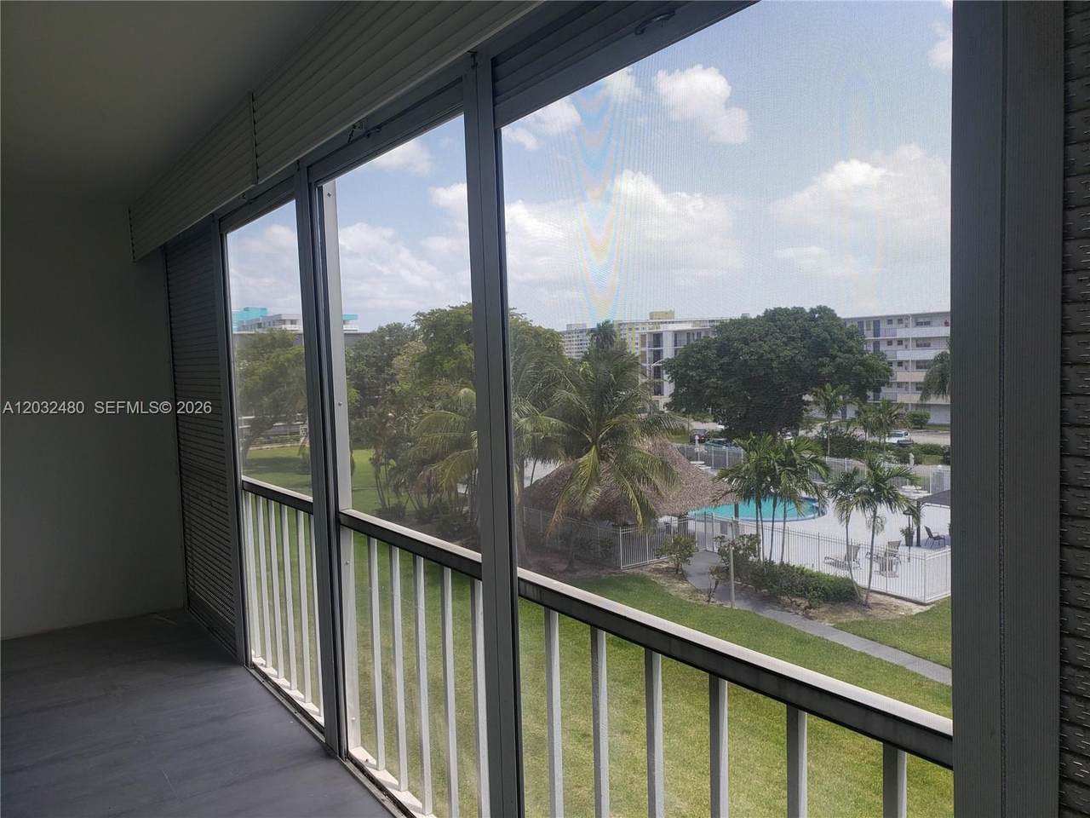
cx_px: 545
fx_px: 819
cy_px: 409
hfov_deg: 67.3
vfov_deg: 53.1
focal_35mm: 26
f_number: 2.4
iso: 50
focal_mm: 4.3
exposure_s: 1/703
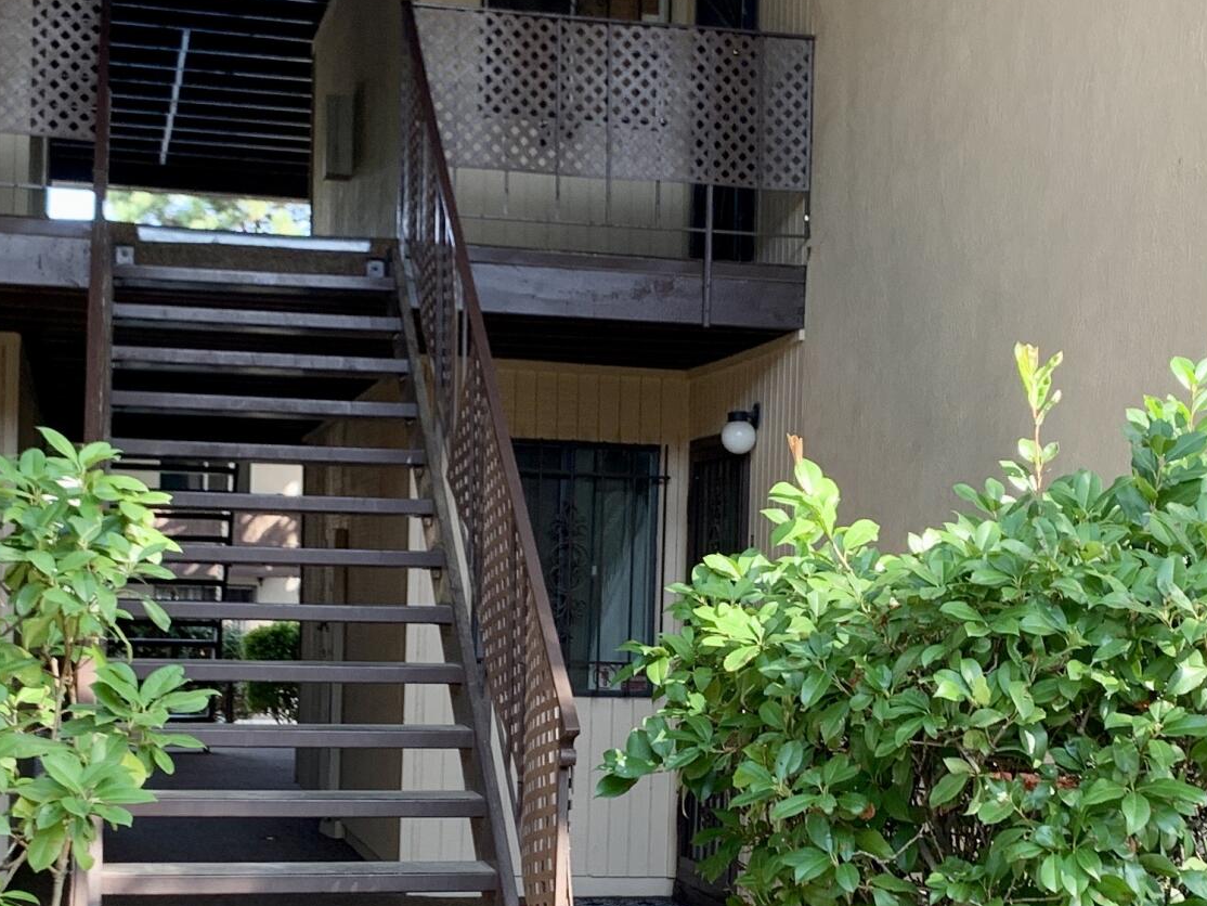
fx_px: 2441
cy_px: 649
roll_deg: -2.2
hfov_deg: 27.7
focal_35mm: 70
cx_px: 729
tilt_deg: +1.1
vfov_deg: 20.9
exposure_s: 1/121
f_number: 1.8
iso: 40
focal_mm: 4.25
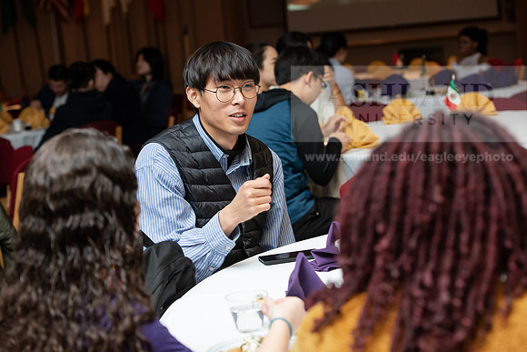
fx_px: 1098
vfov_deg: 18.2
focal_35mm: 75
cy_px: 176
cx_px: 264
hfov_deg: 27.0
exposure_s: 1/160
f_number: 5.6
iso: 2000
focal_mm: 75
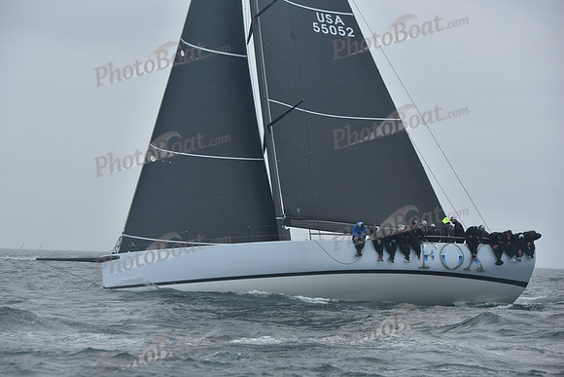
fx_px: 2037
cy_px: 188
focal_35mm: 130
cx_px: 282
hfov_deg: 15.8
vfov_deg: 10.6
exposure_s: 1/1000
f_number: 6.3
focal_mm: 130
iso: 320
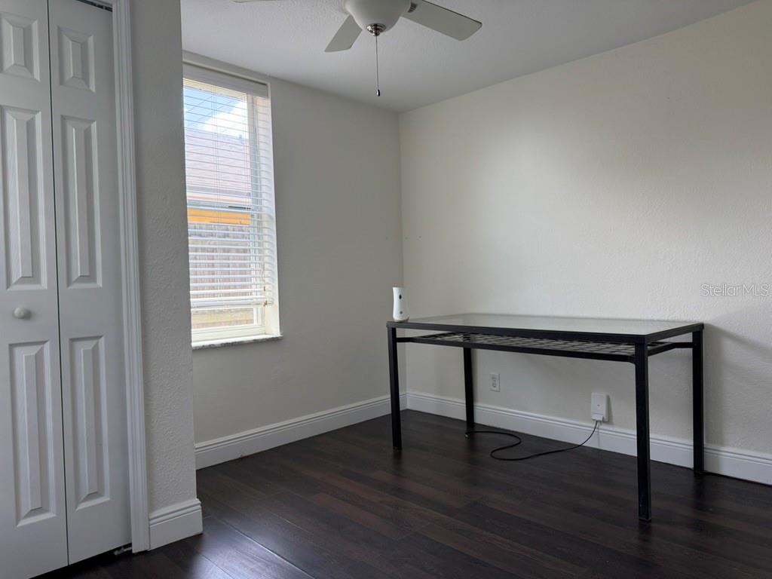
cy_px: 290
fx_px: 535
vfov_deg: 56.8
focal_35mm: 24
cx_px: 386
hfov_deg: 71.6
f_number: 1.78
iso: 160
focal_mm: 6.76
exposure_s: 1/243
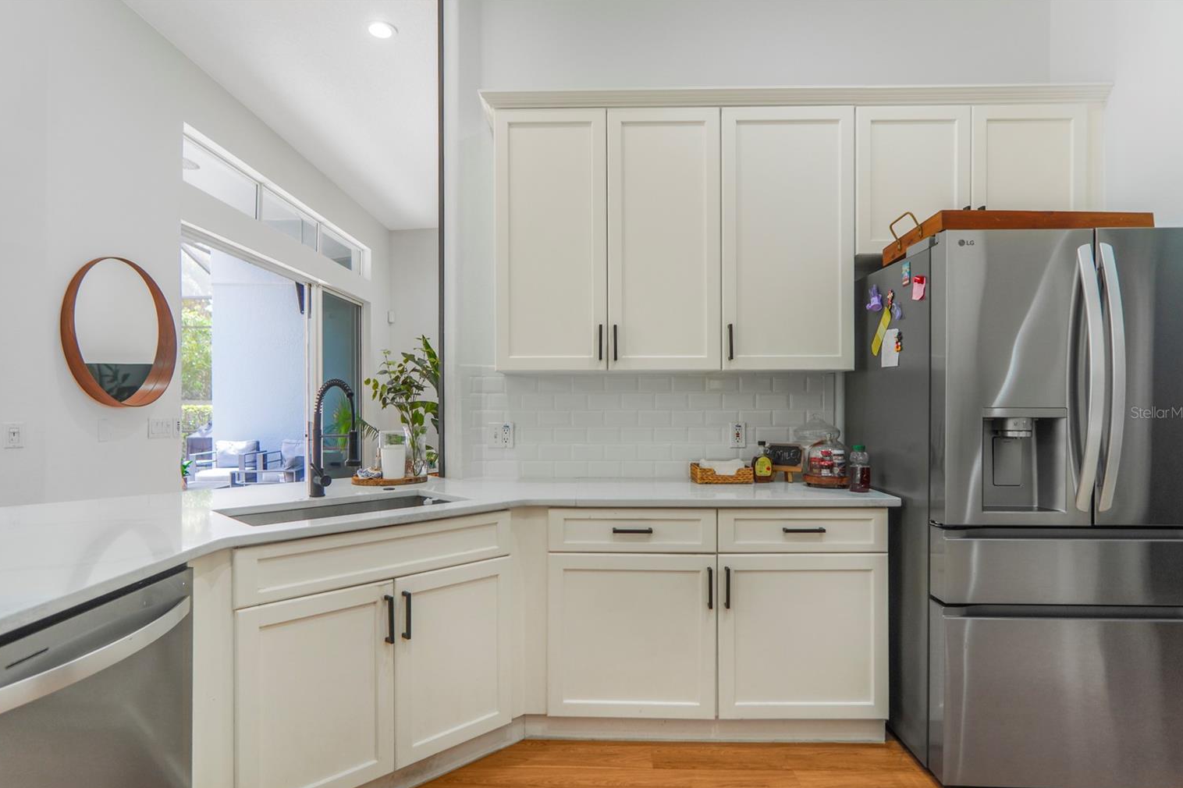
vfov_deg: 64.5
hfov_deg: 86.9
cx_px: 576
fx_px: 624
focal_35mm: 19
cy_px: 412
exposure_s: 1/250
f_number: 5.6
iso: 100
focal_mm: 12
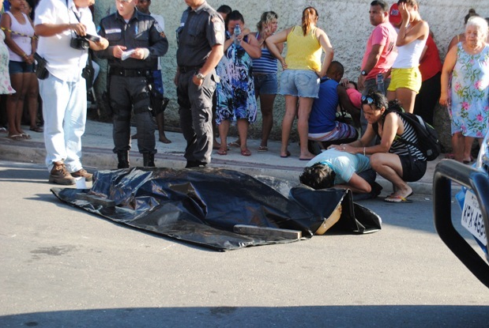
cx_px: 314
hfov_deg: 32.1
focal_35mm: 62
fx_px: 844
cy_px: 173
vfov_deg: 22.0
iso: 320
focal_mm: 32
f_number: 4.8
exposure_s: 1/500
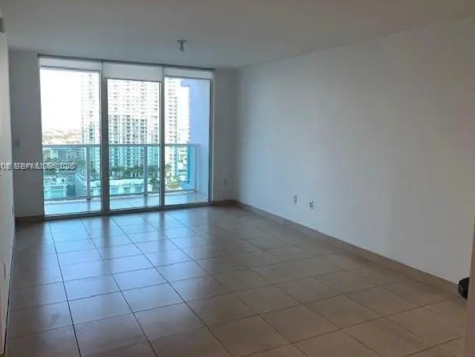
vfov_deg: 49.7
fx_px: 384
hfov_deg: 63.4
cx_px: 221
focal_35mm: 28
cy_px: 166
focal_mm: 4.25
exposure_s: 1/120
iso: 25
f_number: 1.8
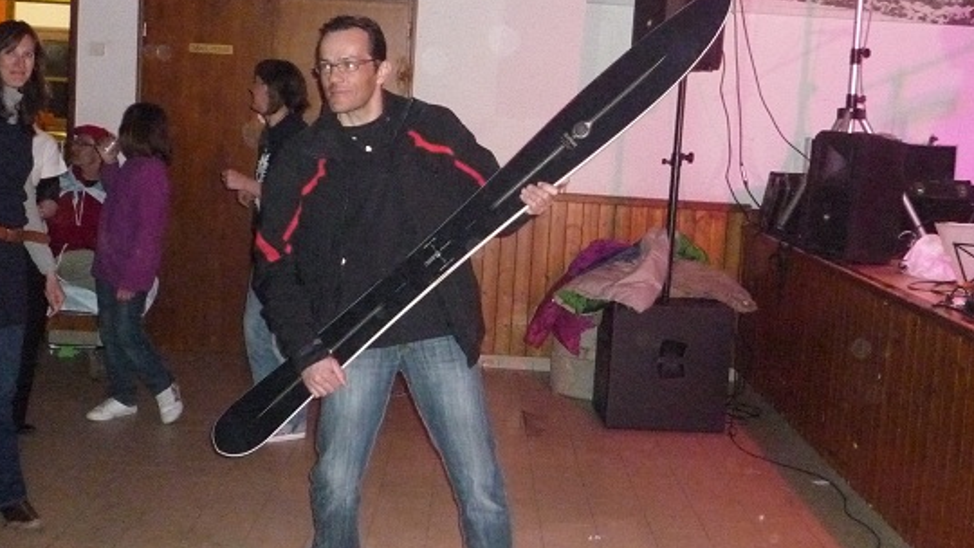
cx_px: 492
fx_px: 1188
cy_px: 229
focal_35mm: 46
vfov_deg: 26.0
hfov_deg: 44.6
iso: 800
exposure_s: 1/30
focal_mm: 4.4
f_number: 2.8
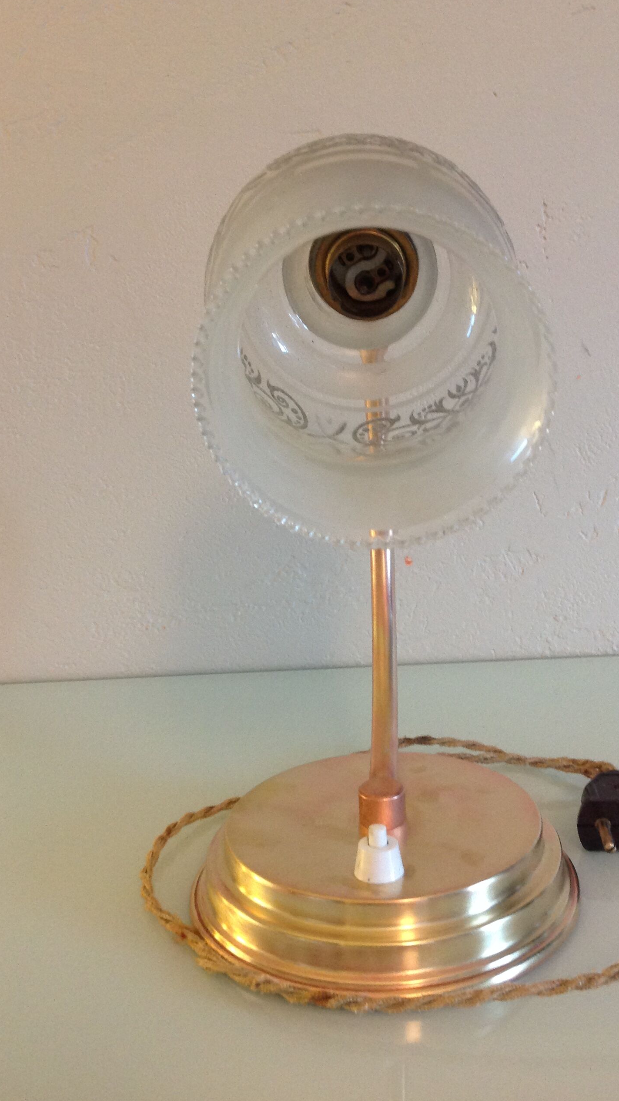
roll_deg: +3.3
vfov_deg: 51.6
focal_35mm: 39
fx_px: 1138
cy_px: 540
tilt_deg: -11.8
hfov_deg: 30.3
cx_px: 391
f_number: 2.4
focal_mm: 4.28
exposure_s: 1/17
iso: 160
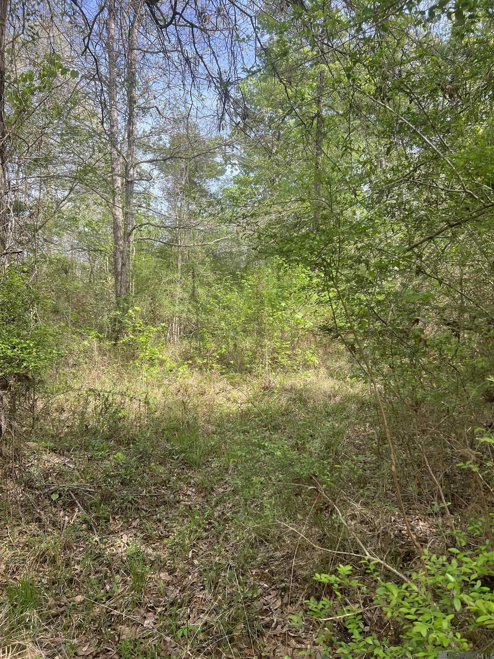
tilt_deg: +0.1
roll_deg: +2.1
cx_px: 247
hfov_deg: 53.1
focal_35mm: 26
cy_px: 330
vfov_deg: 67.3
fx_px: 495
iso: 50
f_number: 1.5
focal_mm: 5.7
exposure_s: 1/748
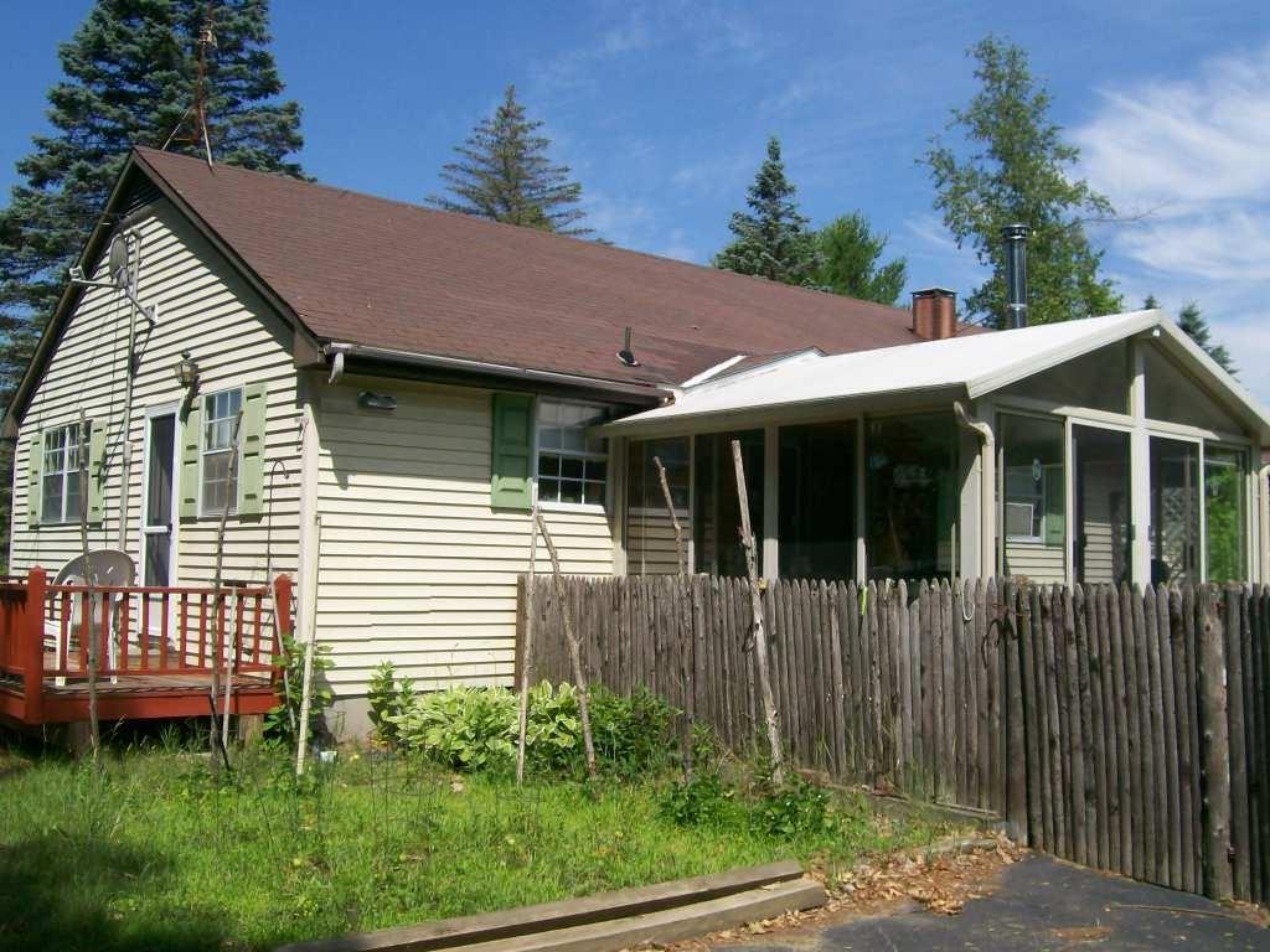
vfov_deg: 39.7
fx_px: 1321
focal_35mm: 36
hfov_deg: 51.4
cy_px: 476
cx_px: 635
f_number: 4.8
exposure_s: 1/646
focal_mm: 6
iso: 80
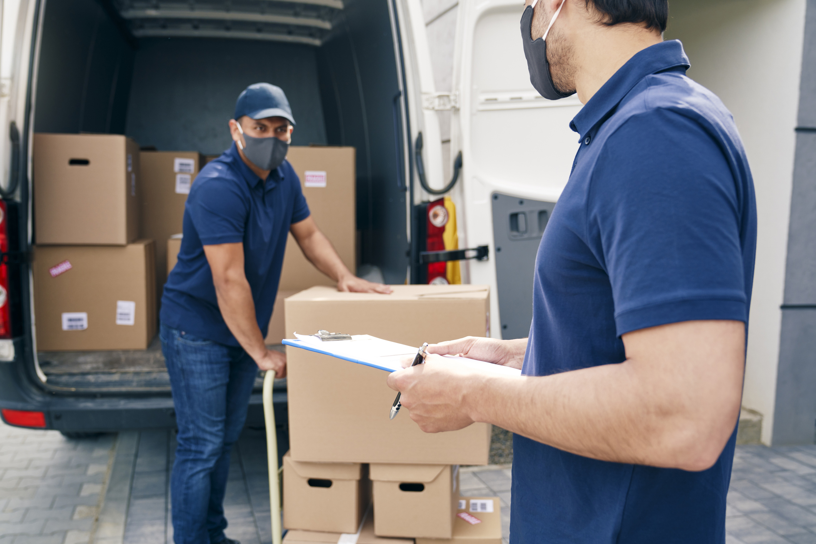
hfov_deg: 55.8
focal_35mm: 34
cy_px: 272
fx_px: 771
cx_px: 408
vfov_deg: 38.9
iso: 125
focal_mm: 34
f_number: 4
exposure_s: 1/400
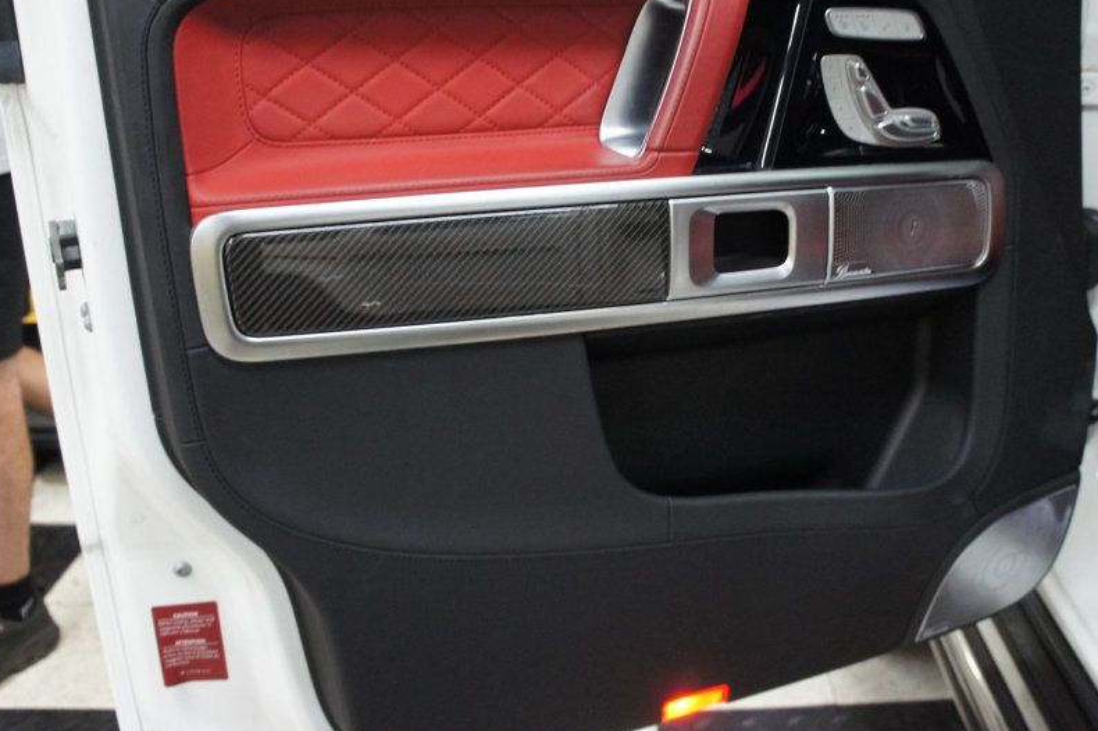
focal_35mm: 35
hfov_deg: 54.2
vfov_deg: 37.5
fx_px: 1067
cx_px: 632
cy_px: 265
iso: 1600
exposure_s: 1/80
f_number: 3.5
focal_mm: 18
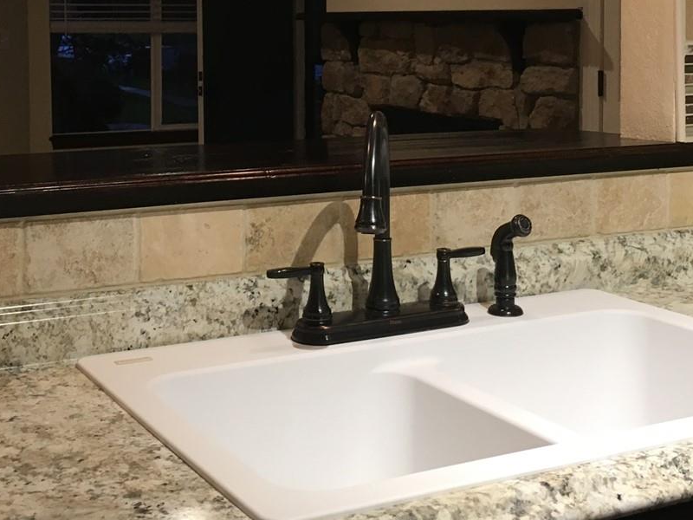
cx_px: 285
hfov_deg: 33.2
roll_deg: +0.0
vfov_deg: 24.6
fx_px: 1161
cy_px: 69
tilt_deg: +0.3
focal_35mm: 58
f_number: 2.2
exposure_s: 1/30
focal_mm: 4.15
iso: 80
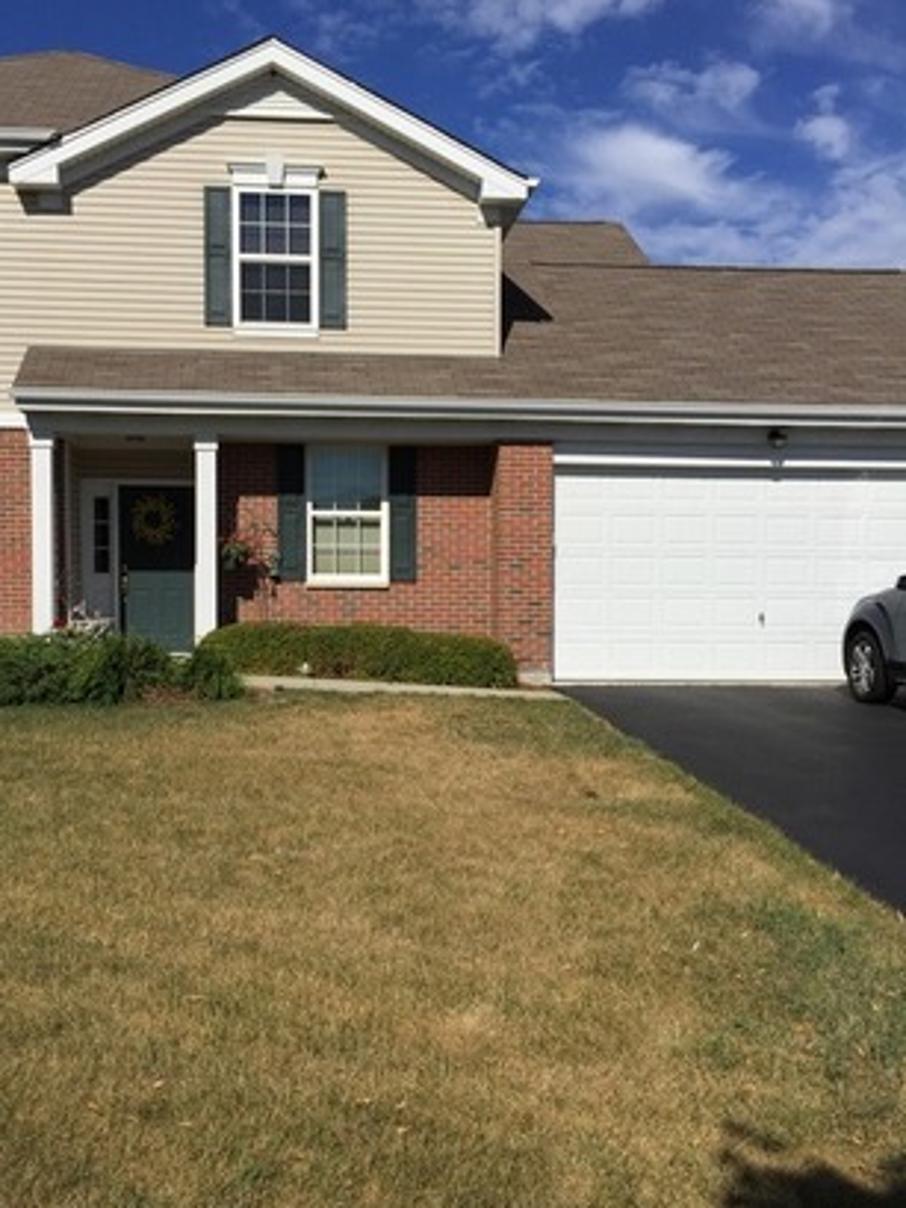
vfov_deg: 53.9
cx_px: 378
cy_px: 635
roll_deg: +0.0
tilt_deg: -3.6
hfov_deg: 41.7
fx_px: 1186
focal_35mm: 34
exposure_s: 1/4950
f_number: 2.2
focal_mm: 4.15
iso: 32
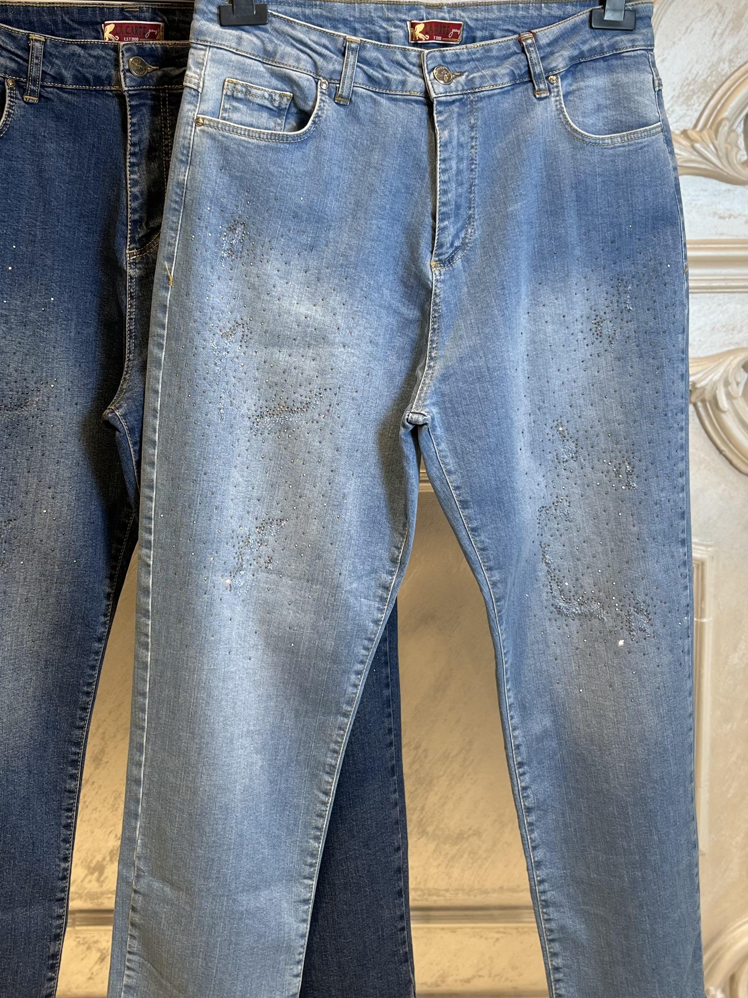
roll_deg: +0.6
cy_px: 407
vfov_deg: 45.6
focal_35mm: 41
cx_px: 291
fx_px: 1181
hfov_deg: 35.0
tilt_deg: -5.5
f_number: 1.6
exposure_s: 1/121
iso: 40
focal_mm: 5.1
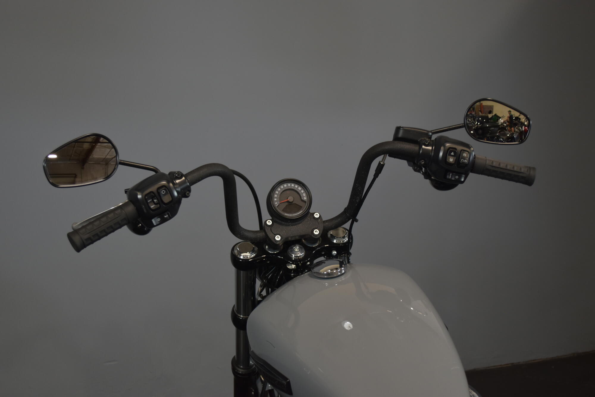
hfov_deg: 38.9
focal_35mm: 51
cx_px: 298
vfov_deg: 26.5
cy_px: 198
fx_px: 843
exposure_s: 1/30
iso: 560
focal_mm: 34
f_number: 5
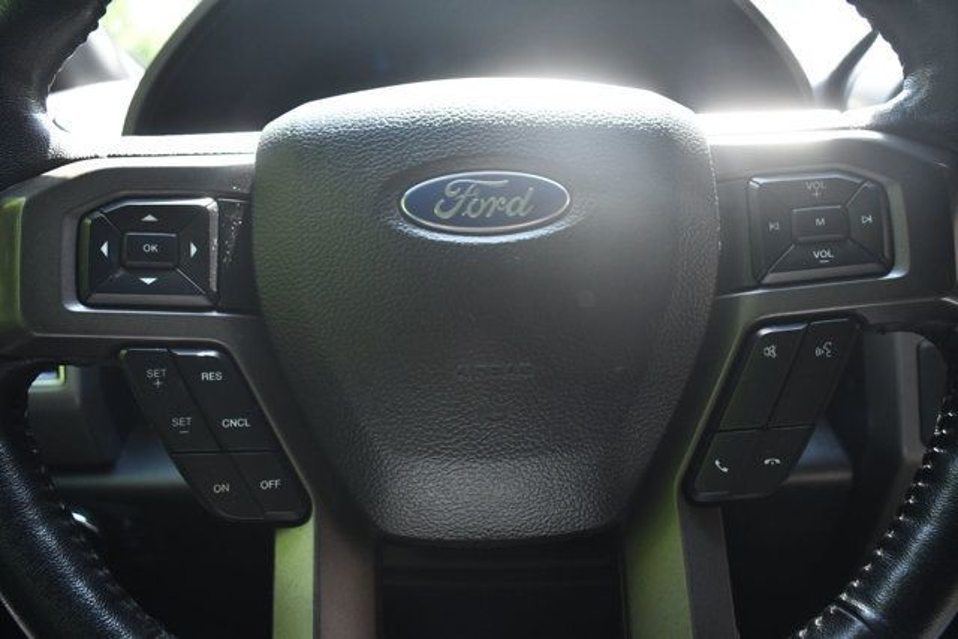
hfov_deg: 60.3
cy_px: 320
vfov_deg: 42.3
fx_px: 825
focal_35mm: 31
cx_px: 479
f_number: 3.8
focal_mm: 21
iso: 800
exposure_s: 1/200
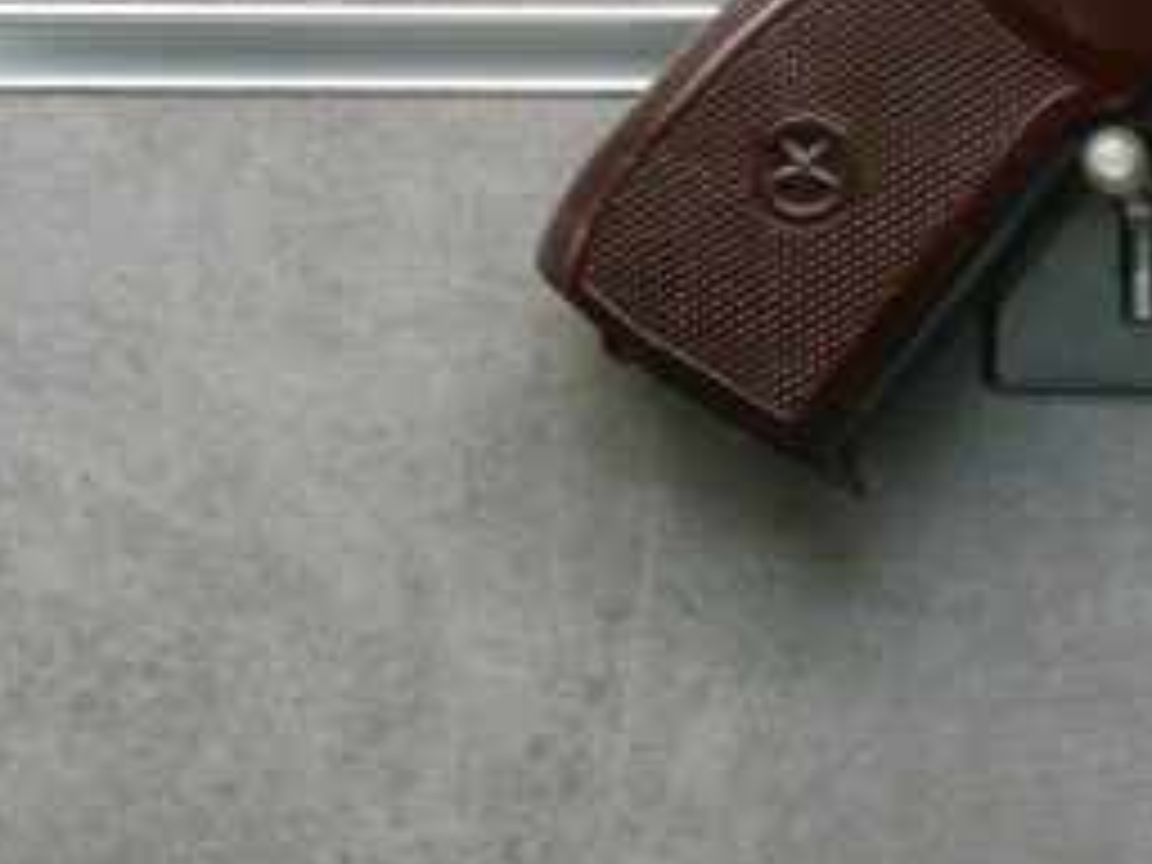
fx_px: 8752
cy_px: -22
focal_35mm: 263
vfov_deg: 5.6
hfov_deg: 7.5
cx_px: 1386
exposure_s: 1/60
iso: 320
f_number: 3.5
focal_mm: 18.9
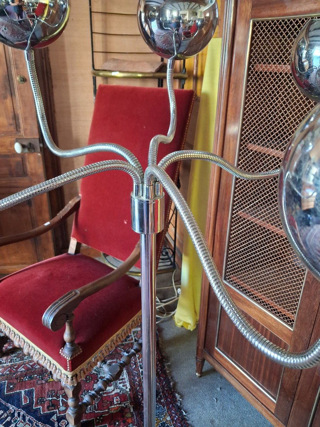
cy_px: 214
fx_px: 333
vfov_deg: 65.3
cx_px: 160
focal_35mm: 27
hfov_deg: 51.4
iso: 500
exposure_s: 1/40
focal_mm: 4
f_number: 1.8
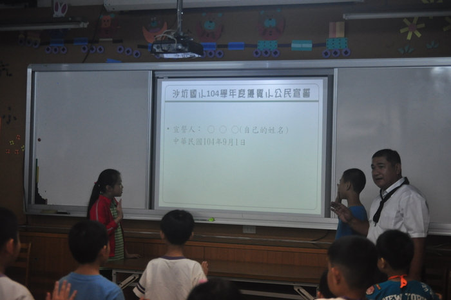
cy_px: 150
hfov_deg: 27.0
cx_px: 226
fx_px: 938
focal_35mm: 75
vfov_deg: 18.1
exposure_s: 1/250
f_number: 3.2
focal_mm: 50
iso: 800
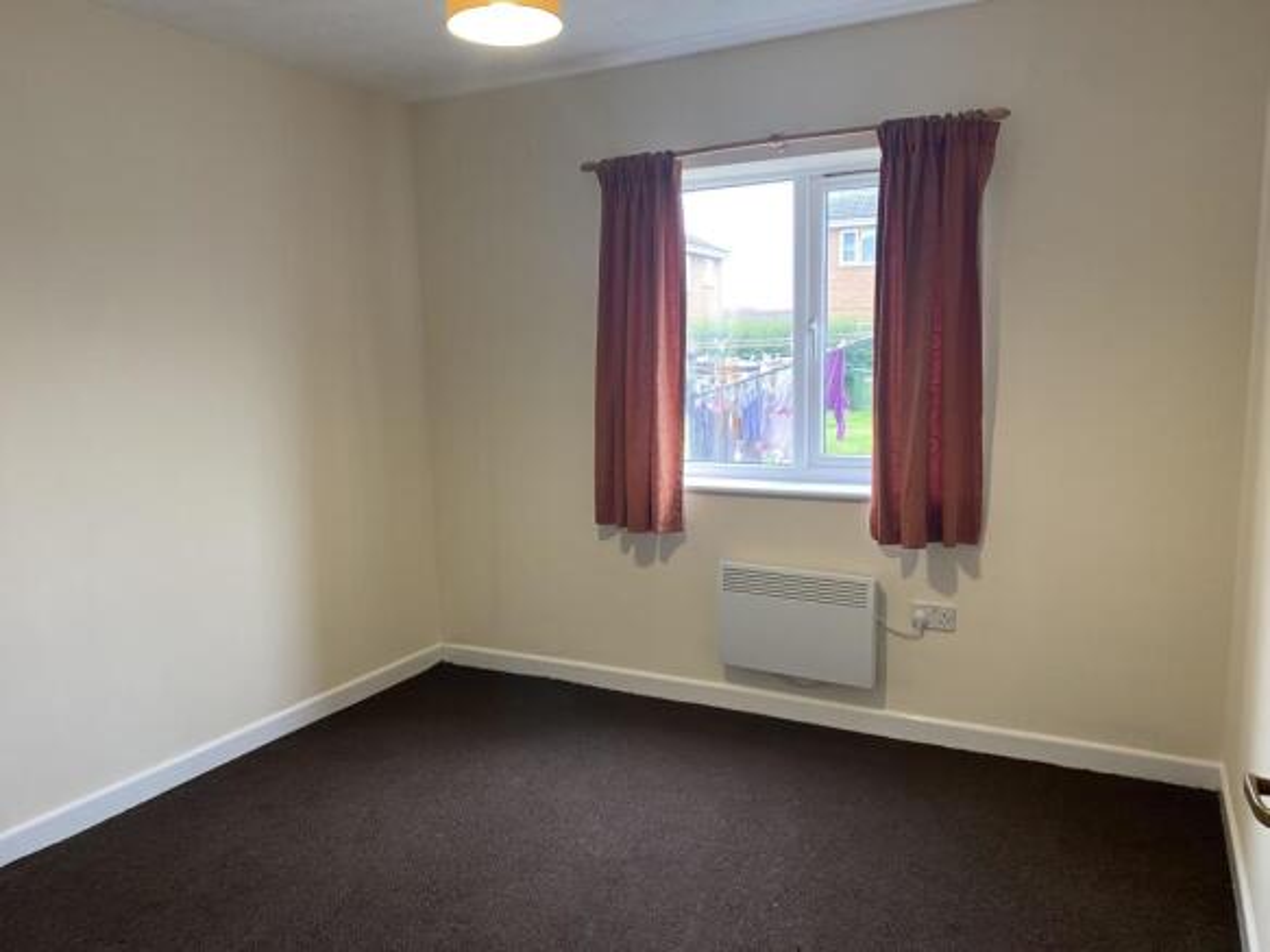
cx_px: 635
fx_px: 954
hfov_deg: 67.3
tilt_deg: -8.5
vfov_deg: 53.0
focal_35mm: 26
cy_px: 476
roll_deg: +1.0
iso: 125
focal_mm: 4.25
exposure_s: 1/50
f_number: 1.8
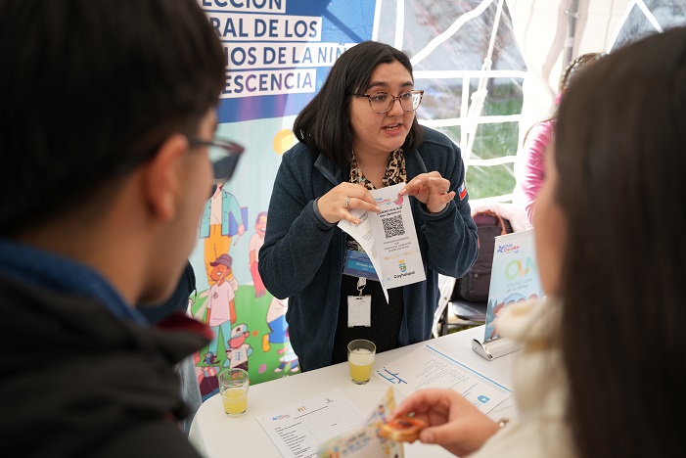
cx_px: 343
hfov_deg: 65.5
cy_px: 229
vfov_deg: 46.4
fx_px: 534
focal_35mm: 28
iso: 100
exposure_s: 1/160
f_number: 2.8
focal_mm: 28
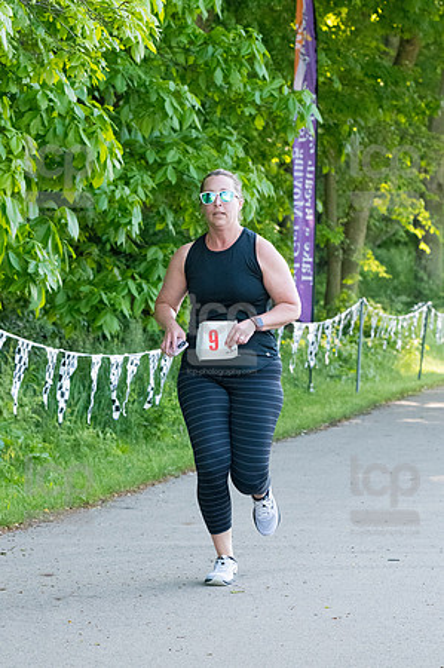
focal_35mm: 157
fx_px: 2911
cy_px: 334
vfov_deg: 13.1
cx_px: 222
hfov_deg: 8.7
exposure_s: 1/1600
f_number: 5.6
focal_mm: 105
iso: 4000
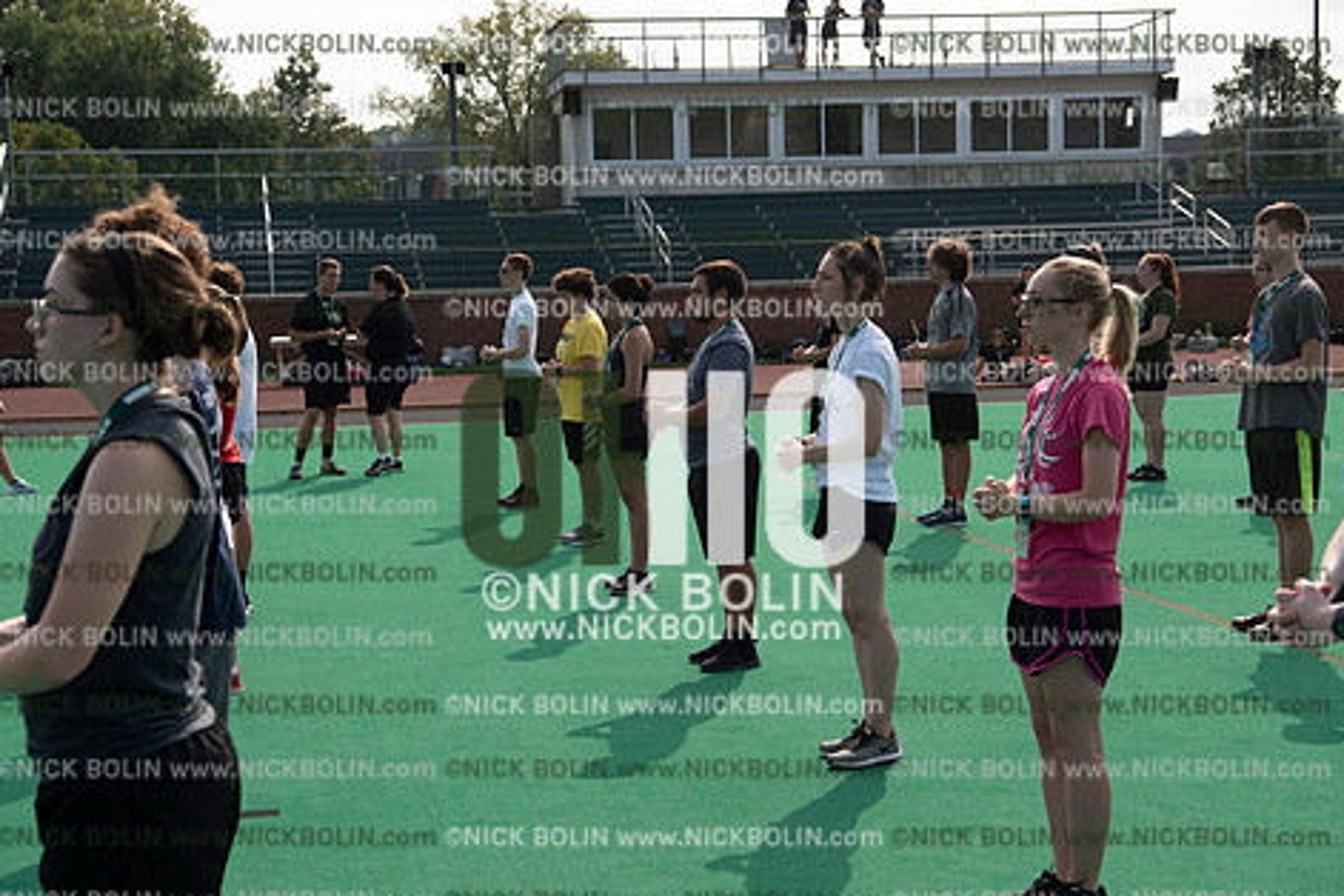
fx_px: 2389
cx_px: 662
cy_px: 506
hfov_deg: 31.4
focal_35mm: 64
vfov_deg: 21.2
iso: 125
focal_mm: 52
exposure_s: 1/640
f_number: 5.6
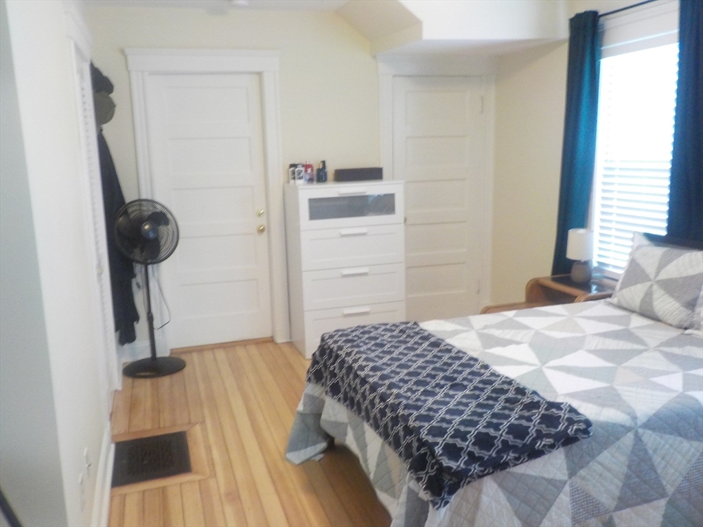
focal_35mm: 30
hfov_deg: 60.0
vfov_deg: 46.8
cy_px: 264
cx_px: 352
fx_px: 609
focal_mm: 4.1
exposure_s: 1/10
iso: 400
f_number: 3.3
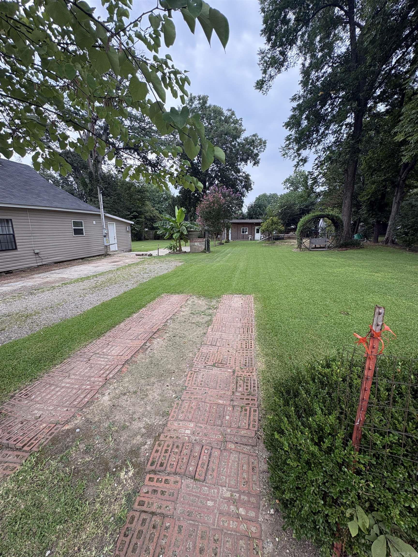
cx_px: 209
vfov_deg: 102.1
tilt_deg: -12.8
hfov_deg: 85.7
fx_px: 225
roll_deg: -0.7
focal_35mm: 14
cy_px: 278
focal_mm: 2.22
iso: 64
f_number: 2.2
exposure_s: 1/364
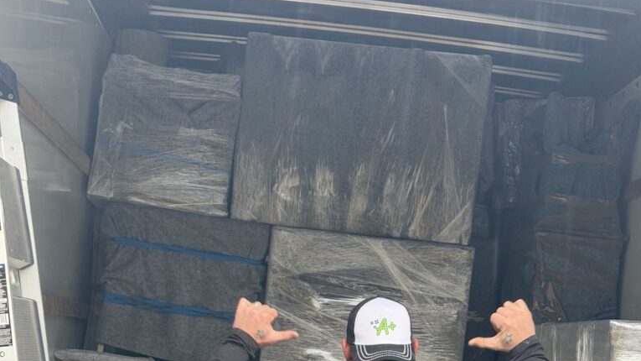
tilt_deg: -2.6
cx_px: 321
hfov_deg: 30.2
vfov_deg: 16.8
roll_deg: -5.6
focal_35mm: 70
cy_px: 384
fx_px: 1190
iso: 100
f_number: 1.78
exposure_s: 1/71
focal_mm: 6.76
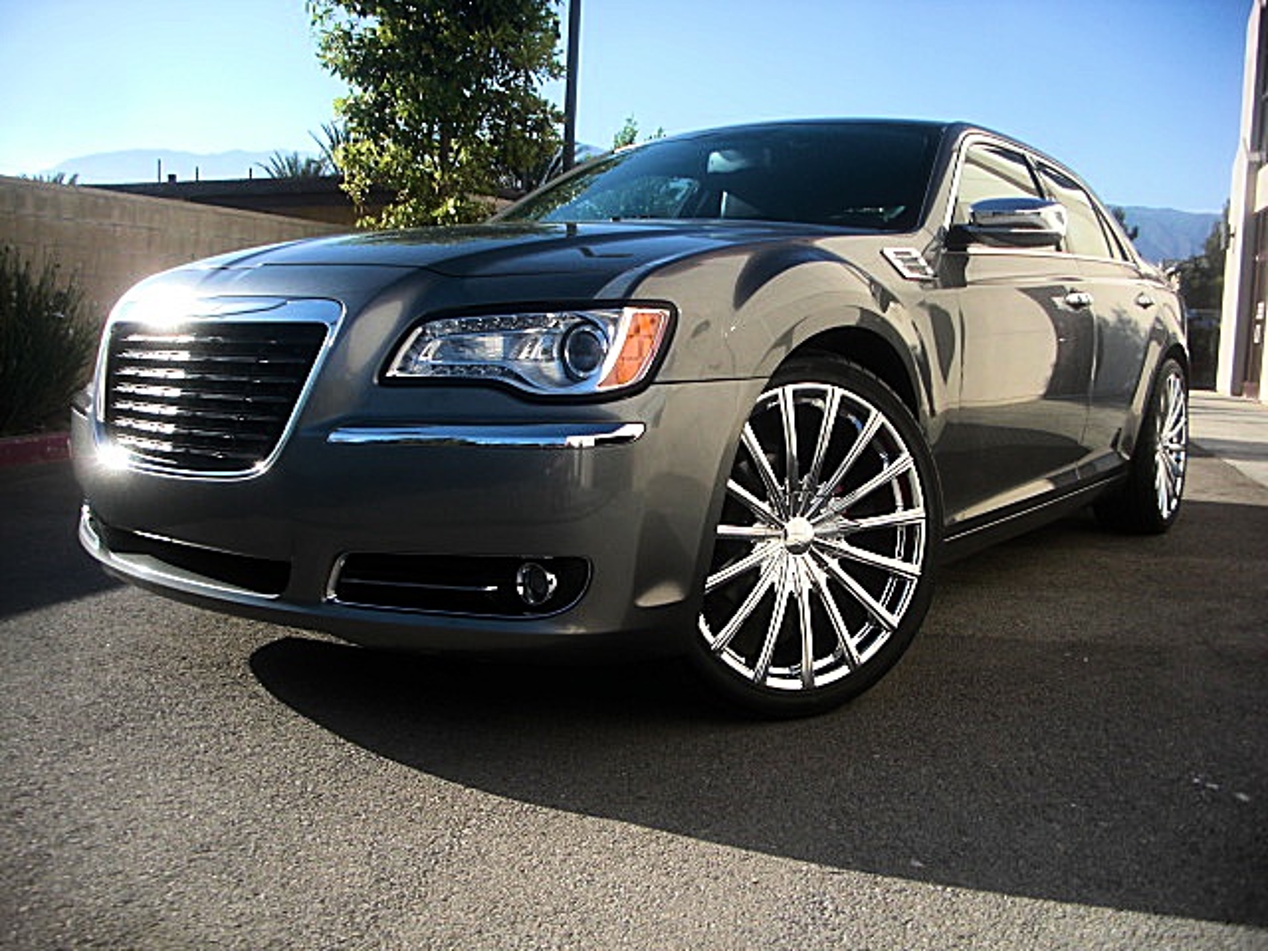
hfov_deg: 51.4
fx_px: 1319
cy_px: 476
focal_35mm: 36
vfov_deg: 39.7
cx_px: 634
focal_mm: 6.3
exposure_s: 1/500
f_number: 2.8
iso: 50
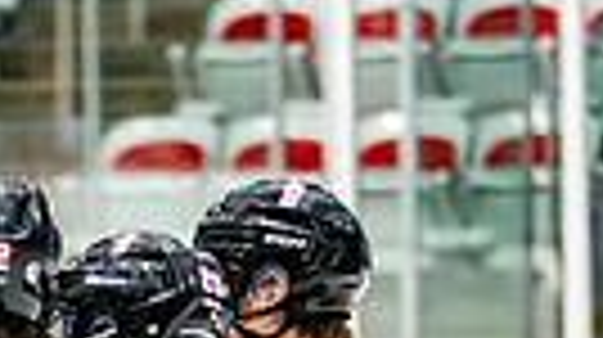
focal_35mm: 612
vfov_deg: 2.0
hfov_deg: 3.5
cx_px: 158
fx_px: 9774
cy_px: 757
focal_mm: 120
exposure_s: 1/640
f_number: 2.8
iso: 1600
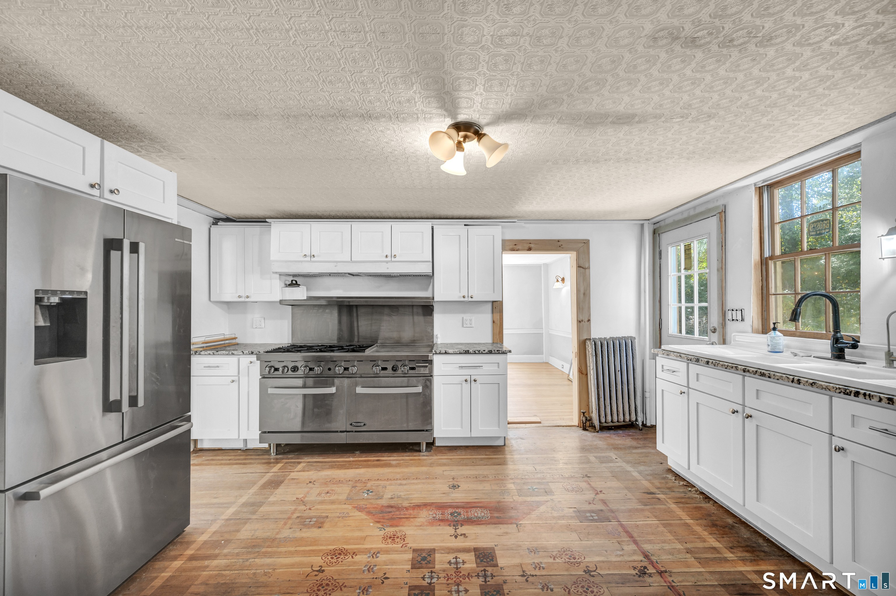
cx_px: 448
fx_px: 348
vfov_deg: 81.1
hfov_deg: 104.3
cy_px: 298
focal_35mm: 14
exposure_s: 1/15
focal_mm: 14
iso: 320
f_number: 7.1
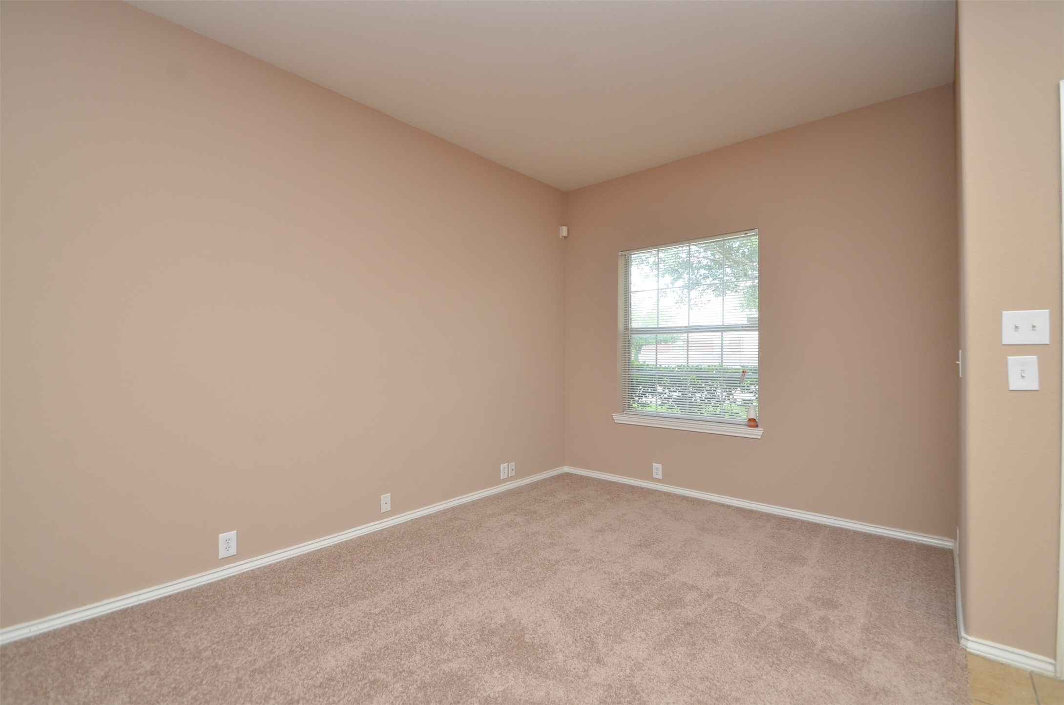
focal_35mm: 15
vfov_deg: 77.1
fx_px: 442
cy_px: 352
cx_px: 532
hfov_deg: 100.5
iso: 640
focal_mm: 10
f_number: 6.3
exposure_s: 1/60
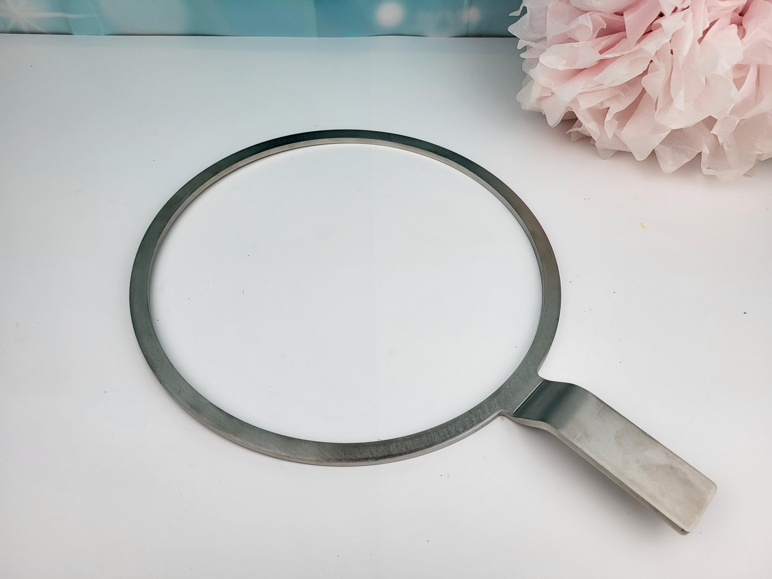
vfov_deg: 53.1
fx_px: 580
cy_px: 290
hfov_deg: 67.3
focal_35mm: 26
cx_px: 386
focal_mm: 5.4
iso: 40
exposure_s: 1/188
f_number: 1.8
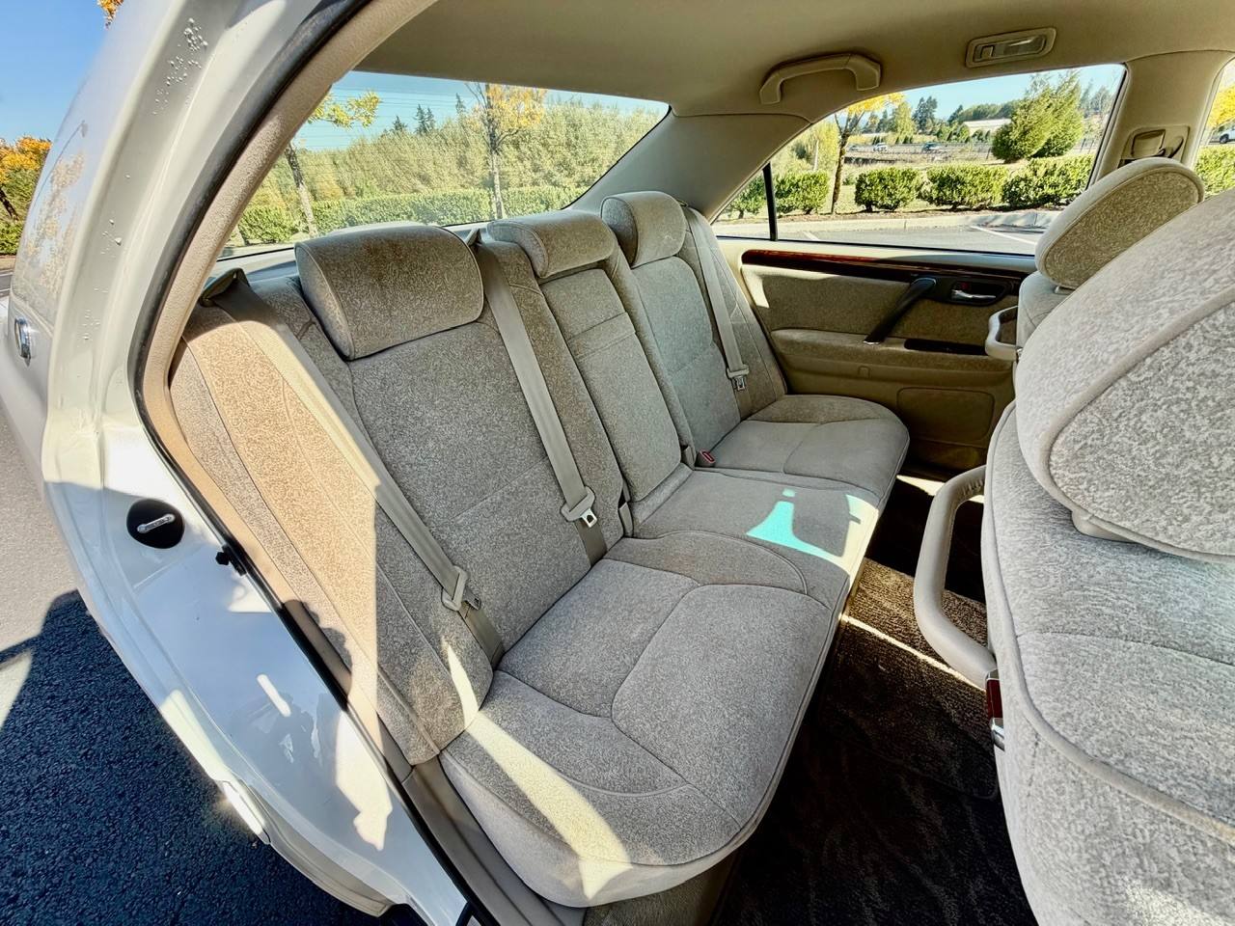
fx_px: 499
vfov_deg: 85.7
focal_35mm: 14
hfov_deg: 102.1
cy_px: 463
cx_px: 618
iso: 64
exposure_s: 1/468
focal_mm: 2.22
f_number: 2.2
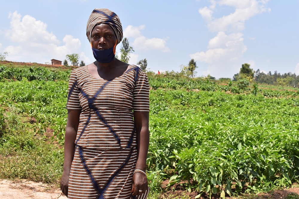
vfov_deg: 23.8
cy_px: 100
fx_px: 473
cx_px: 150
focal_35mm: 57
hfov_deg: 35.1
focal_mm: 38
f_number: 10
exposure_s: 1/200
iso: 100
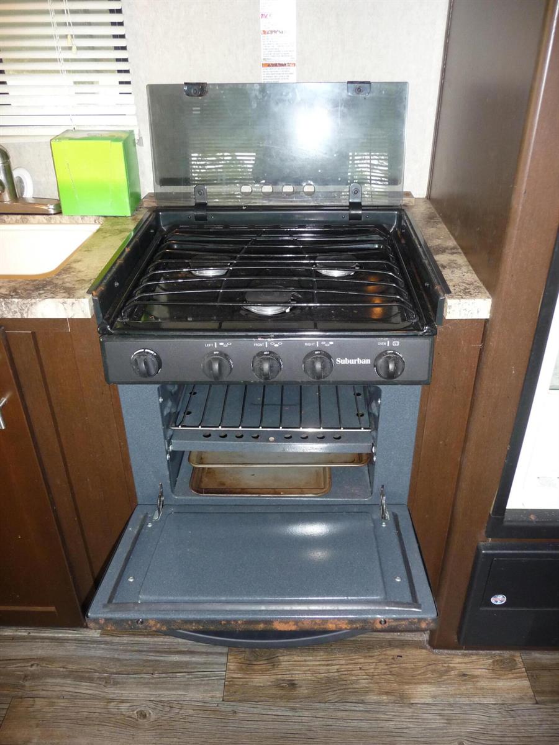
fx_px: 603
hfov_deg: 49.7
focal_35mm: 28
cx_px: 280
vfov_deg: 63.4
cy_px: 372
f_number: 3.3
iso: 200
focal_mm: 4.7
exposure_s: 1/30
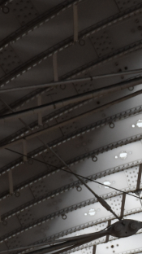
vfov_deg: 4.5
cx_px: 261
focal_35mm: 484
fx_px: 3247
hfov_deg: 2.5
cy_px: 274
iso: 800
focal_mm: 80
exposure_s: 1/800
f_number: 7.1
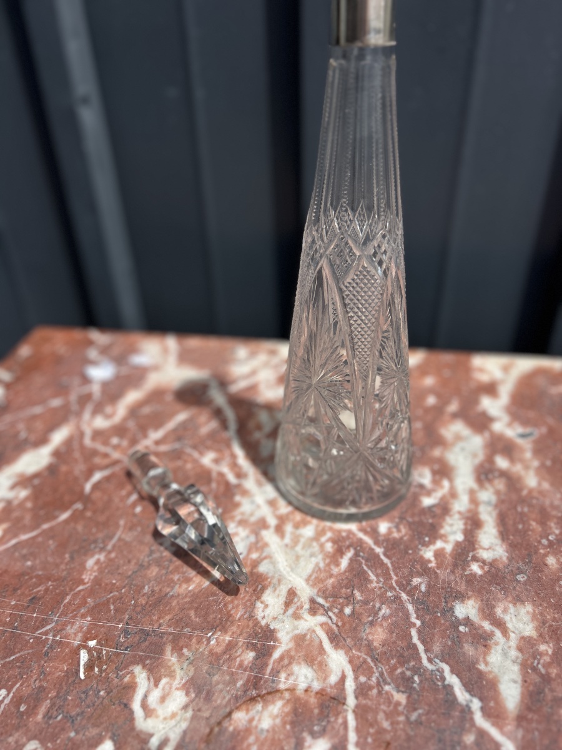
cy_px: 375
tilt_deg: -33.1
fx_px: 563
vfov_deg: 67.3
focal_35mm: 26
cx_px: 281
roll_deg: +1.9
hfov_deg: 53.1
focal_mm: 5.7
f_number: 1.5
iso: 50
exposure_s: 1/8696
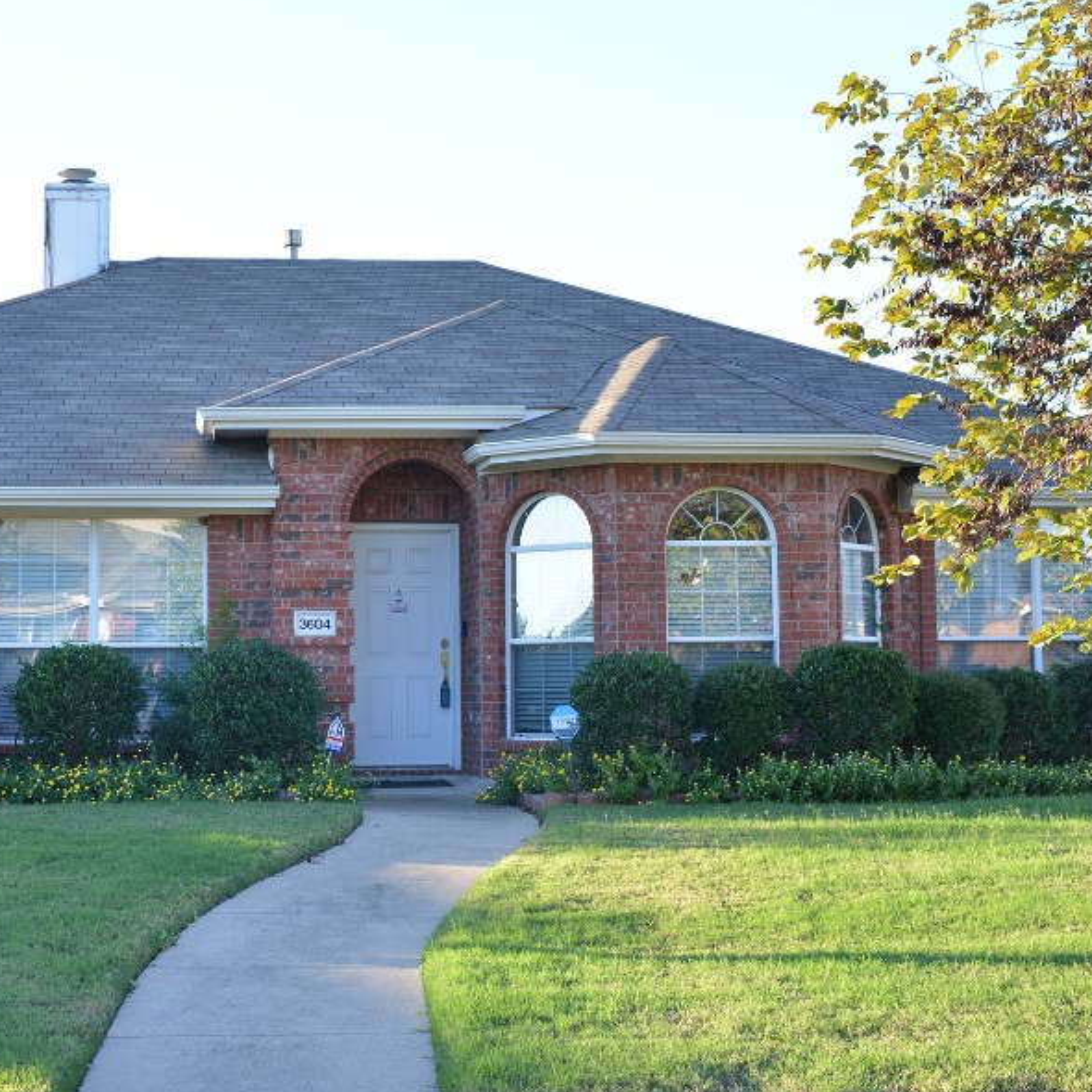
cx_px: 327
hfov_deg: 29.3
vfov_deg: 29.6
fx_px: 2070
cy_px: 533
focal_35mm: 58
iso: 200
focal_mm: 35
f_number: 5.6
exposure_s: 1/100
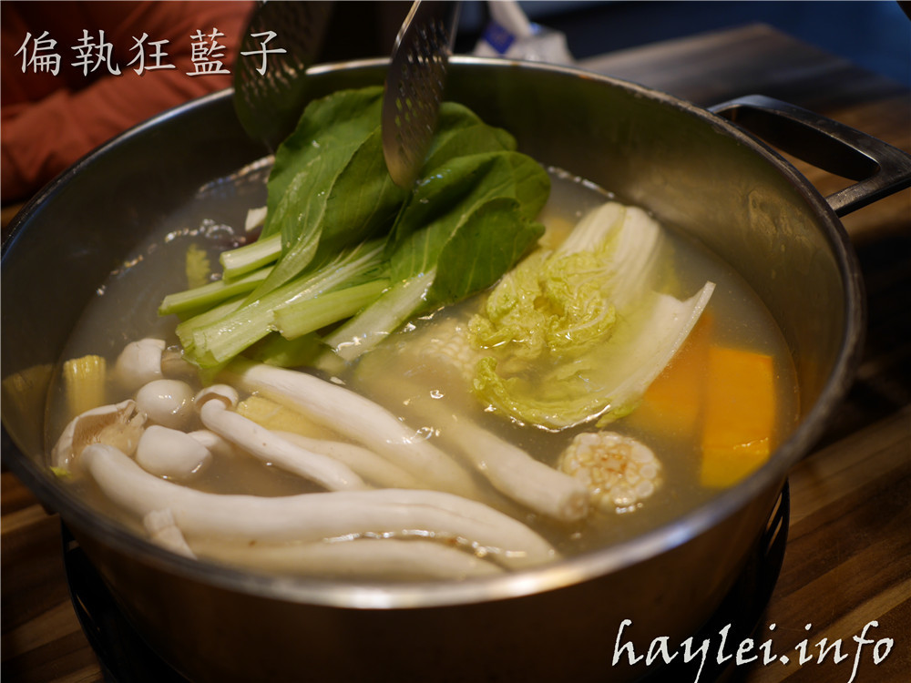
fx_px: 790
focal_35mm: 30
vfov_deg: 46.8
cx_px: 456
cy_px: 342
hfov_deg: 60.0
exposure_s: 1/100
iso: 200
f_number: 1.7
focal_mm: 15
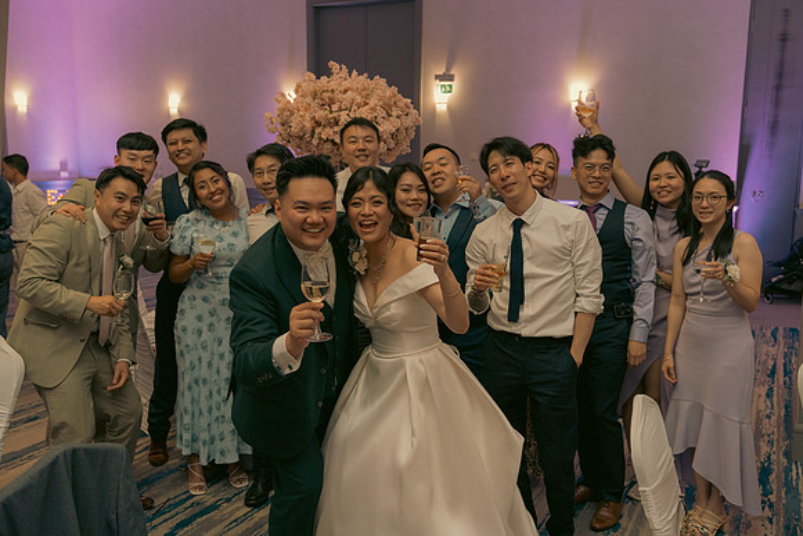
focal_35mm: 33
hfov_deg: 57.2
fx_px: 736
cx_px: 402
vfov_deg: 40.0
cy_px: 268
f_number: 3.5
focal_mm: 33
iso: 2500
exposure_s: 1/160
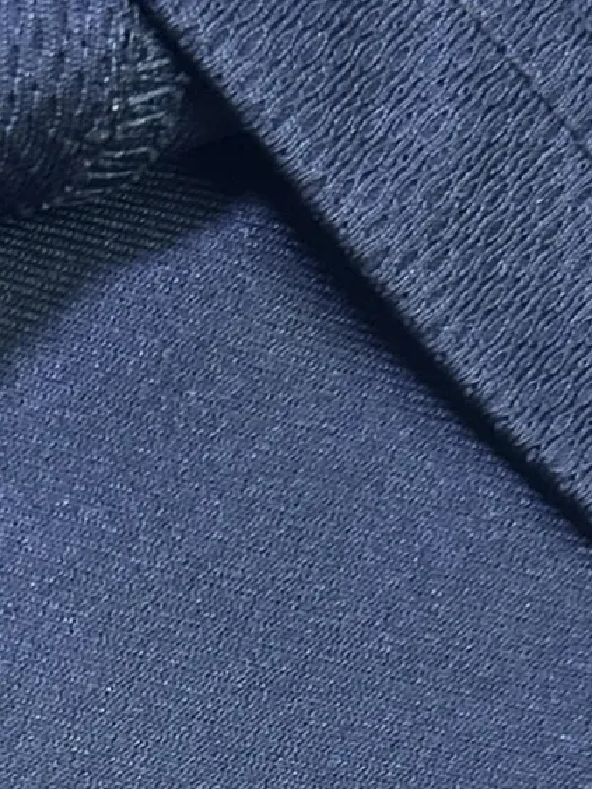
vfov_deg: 16.2
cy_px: 872
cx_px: 188
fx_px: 2691
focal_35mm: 118
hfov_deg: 12.5
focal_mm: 5.7
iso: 400
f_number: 1.5
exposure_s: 1/33
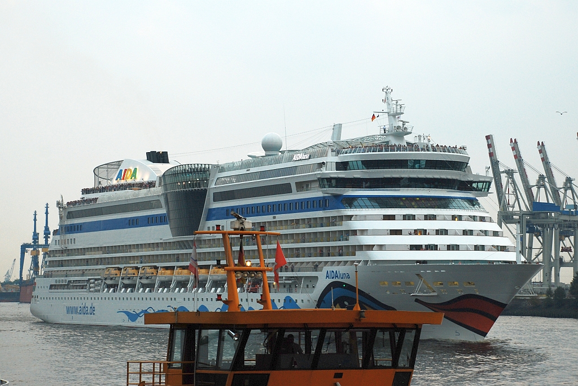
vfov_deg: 14.7
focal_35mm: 93
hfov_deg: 21.9
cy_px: 193
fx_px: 1495
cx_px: 289
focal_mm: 62
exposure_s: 1/60
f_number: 5.3
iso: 400
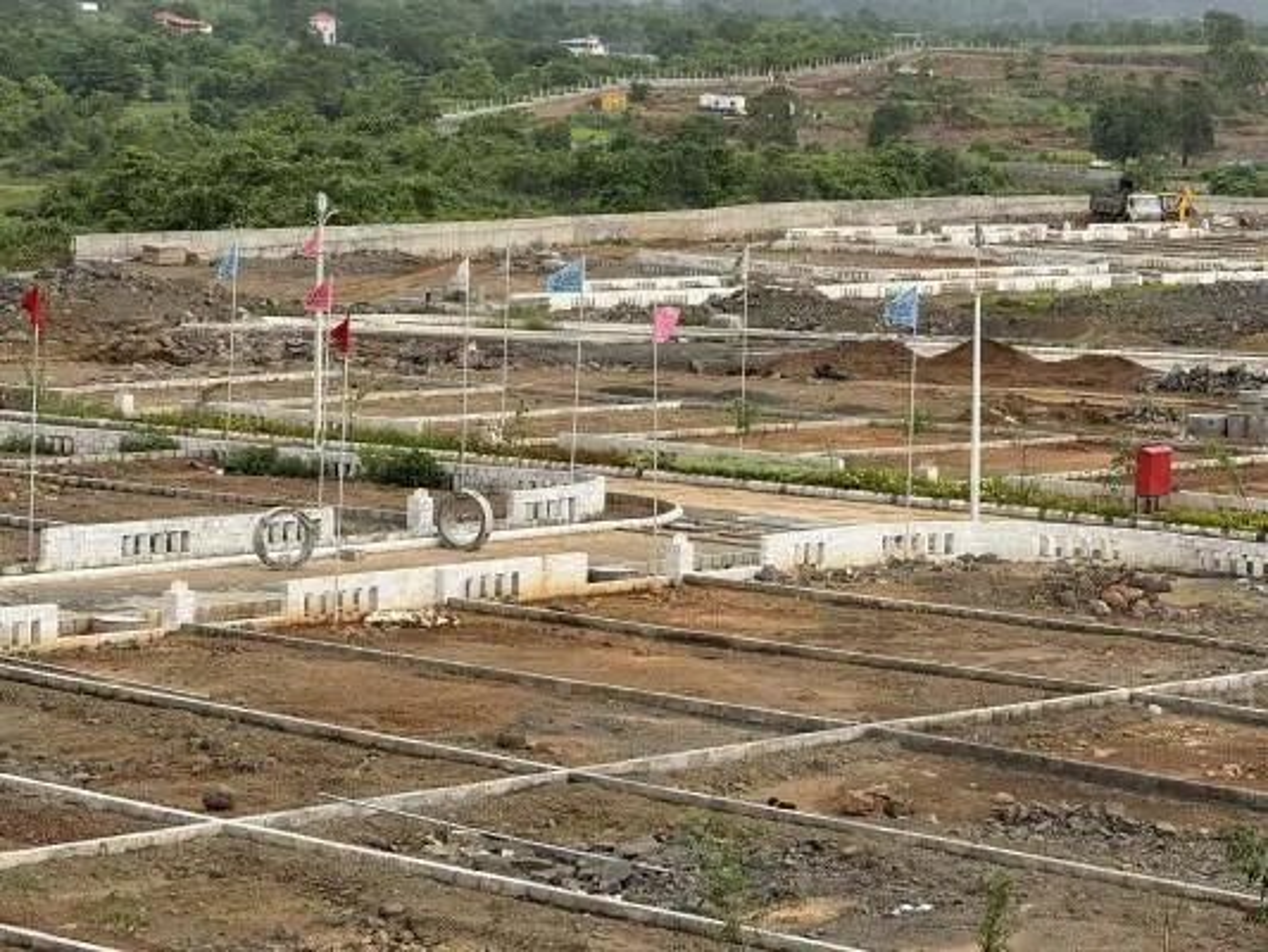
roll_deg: -1.9
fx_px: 4397
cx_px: 634
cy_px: 476
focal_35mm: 120
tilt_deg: -6.0
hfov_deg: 16.4
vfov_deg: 12.4
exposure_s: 1/456
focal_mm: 15.66
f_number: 2.8
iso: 64
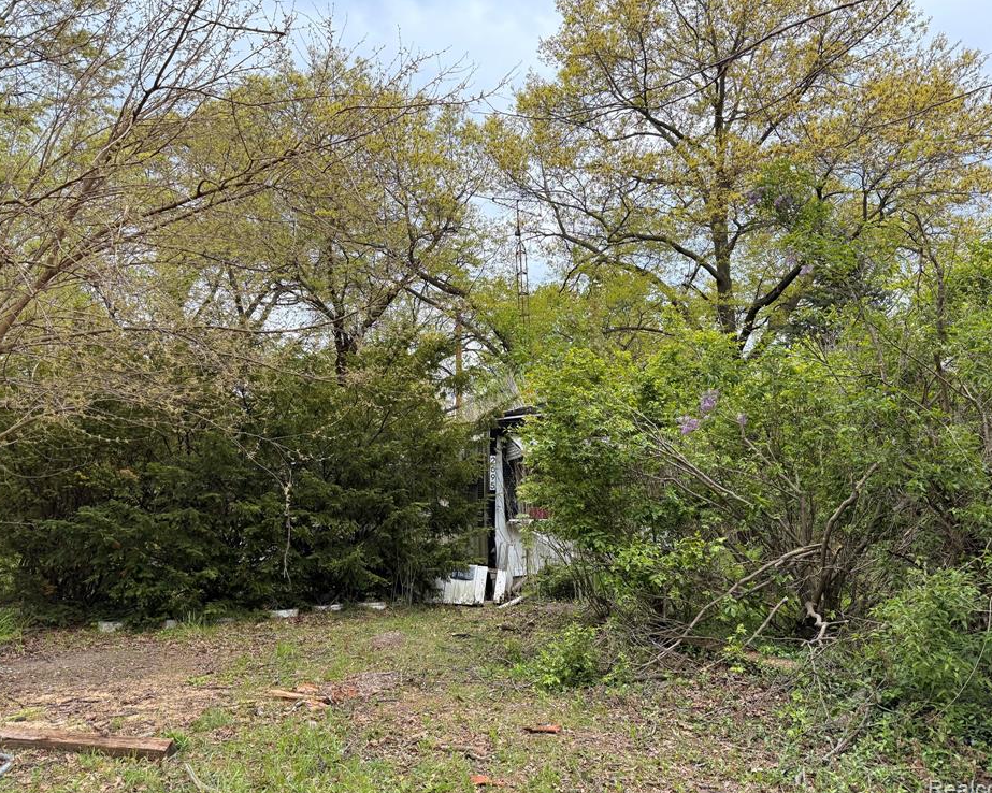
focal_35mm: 26
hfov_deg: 66.0
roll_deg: +1.1
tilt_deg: +8.0
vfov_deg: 54.9
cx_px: 487
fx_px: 763
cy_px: 393
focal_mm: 6.76
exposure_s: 1/1385
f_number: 1.78
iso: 100
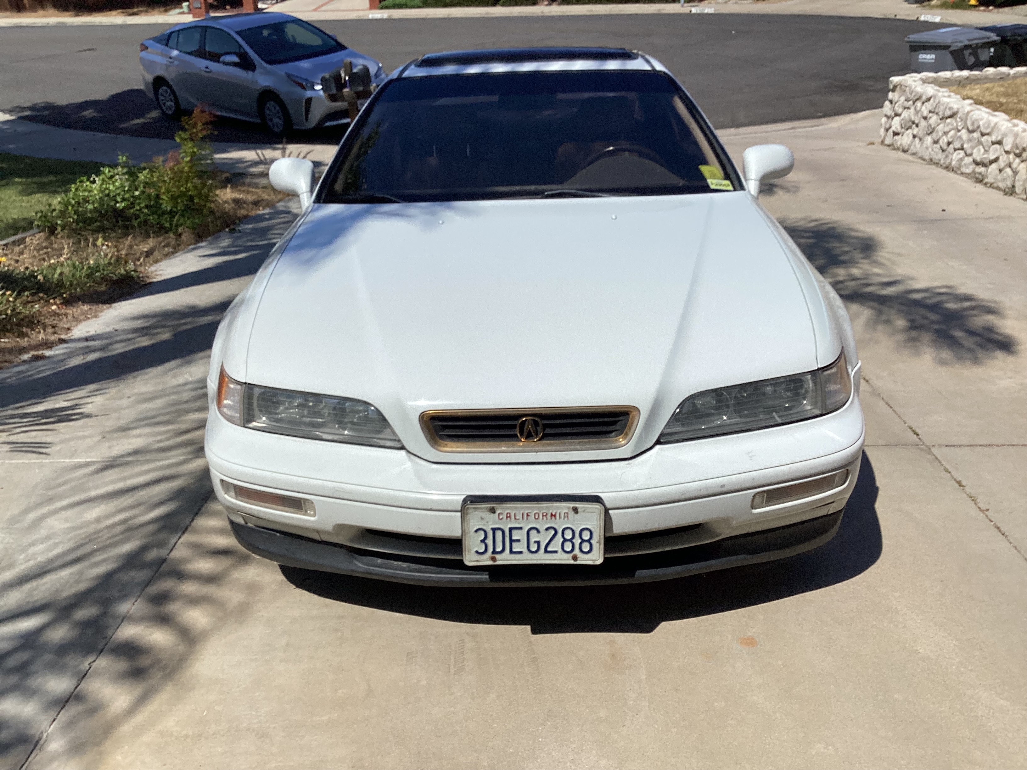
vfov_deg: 45.4
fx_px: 920
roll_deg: +1.4
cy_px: 385
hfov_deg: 58.4
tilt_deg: -25.2
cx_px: 514
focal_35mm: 31
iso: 25
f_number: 2.4
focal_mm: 3.3
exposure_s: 1/3546
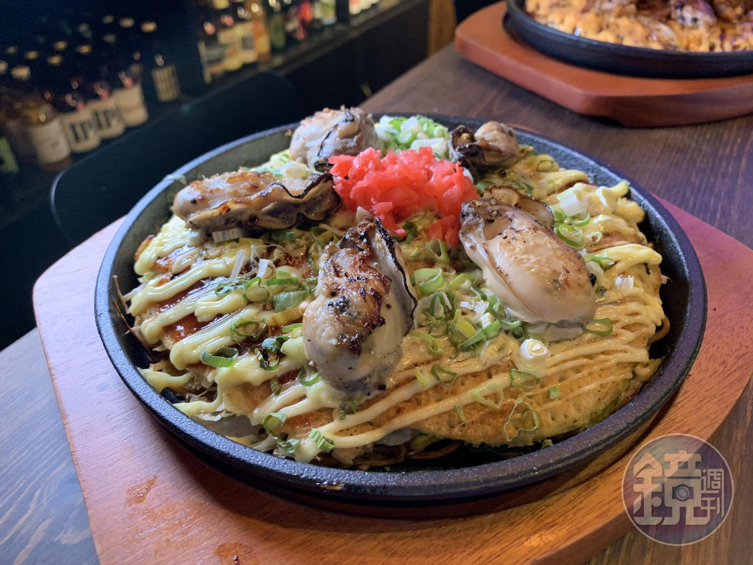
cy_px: 282
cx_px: 376
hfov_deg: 67.3
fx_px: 566
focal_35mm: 26
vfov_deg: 53.1
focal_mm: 4.25
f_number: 1.8
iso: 320
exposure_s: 1/40
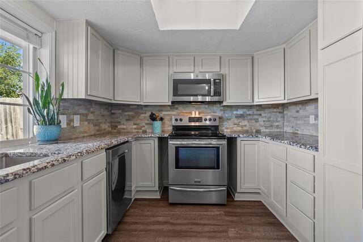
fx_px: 161
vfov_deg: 73.8
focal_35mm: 16
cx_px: 182
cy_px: 121
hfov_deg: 96.7
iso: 640
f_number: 8
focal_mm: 16
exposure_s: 1.3
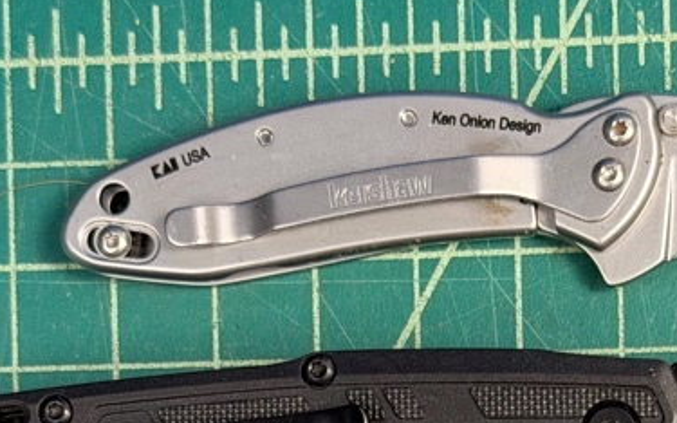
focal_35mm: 139
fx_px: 2563
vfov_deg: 9.1
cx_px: 572
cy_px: 671
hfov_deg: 14.9
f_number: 1.78
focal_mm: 6.76
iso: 125
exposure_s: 1/120
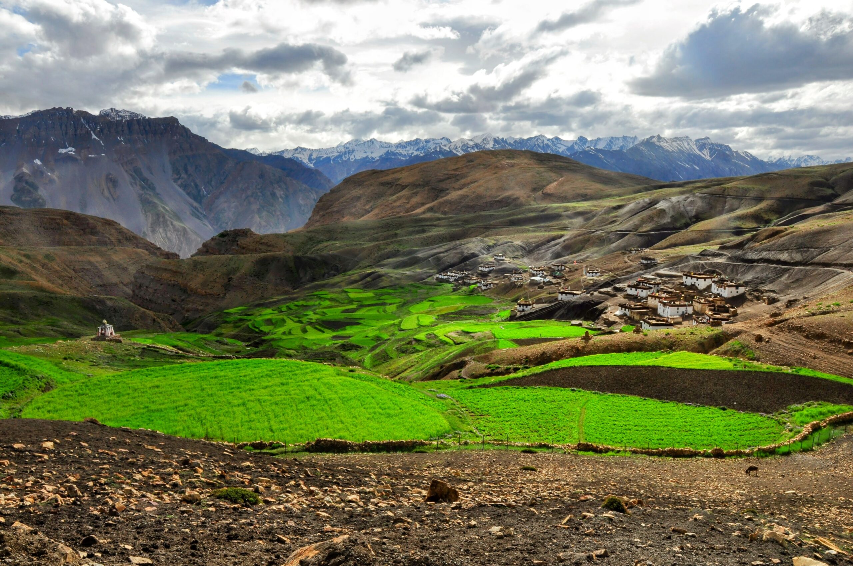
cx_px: 426
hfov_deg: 67.4
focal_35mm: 27
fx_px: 639
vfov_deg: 47.8
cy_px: 283
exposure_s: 1/125
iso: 125
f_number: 16
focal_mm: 18
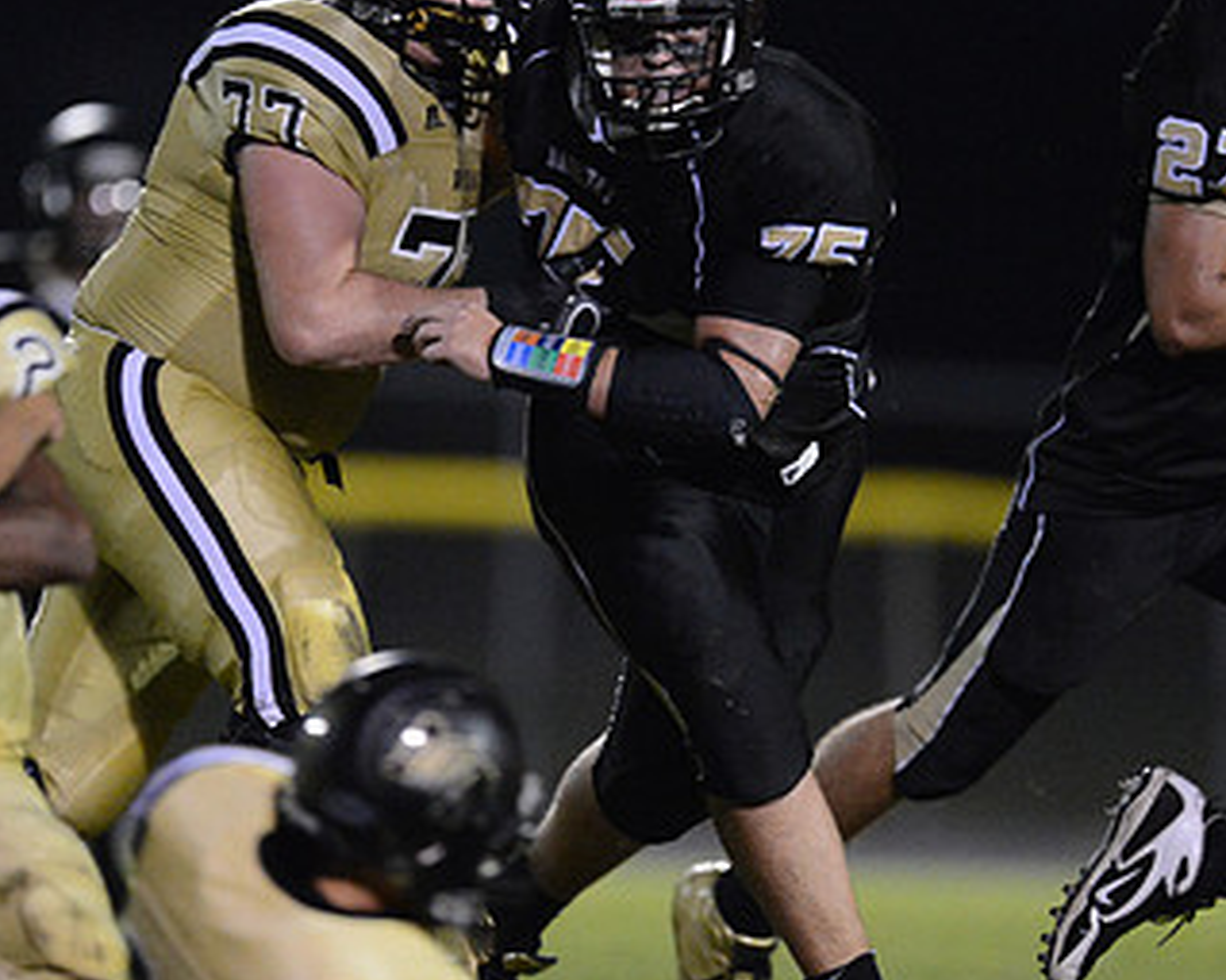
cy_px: 446
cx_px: 638
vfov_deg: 2.3
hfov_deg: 2.8
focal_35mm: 682
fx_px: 24739
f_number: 2.8
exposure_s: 1/640
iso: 12800
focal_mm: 400
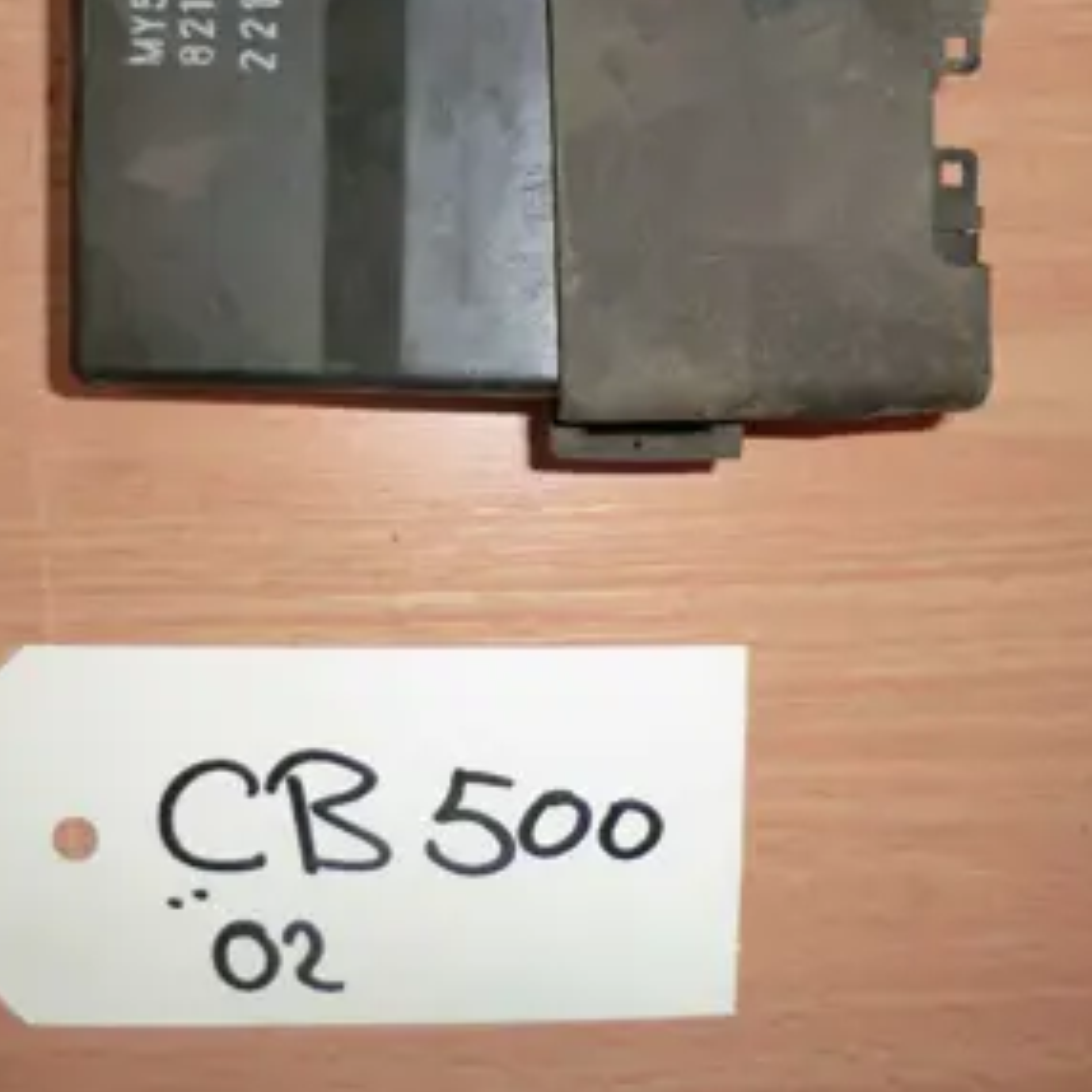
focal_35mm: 40
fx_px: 1428
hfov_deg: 41.8
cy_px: 420
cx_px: 466
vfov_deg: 41.6
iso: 160
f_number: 3.2
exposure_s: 1/60
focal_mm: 4.9
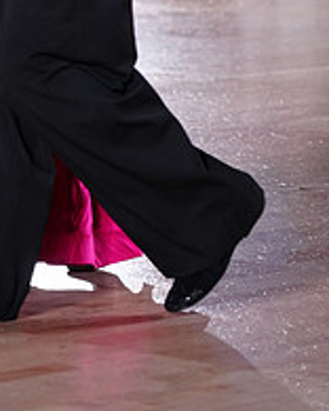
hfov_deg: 5.3
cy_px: -175
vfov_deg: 6.5
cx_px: -7
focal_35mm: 293
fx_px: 3566
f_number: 4
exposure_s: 1/320
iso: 2000
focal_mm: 105
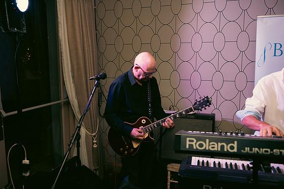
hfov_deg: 58.7
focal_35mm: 32
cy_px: 94
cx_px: 142
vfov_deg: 41.1
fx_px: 252
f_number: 3.5
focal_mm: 32
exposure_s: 1/160
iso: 800
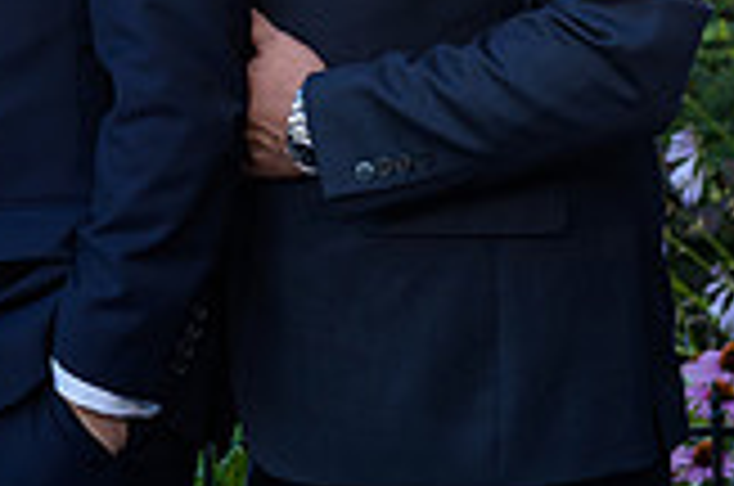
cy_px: -56
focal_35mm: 207
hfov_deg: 9.8
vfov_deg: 6.6
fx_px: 4212
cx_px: -167
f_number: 4
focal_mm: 58
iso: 200
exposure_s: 1/250
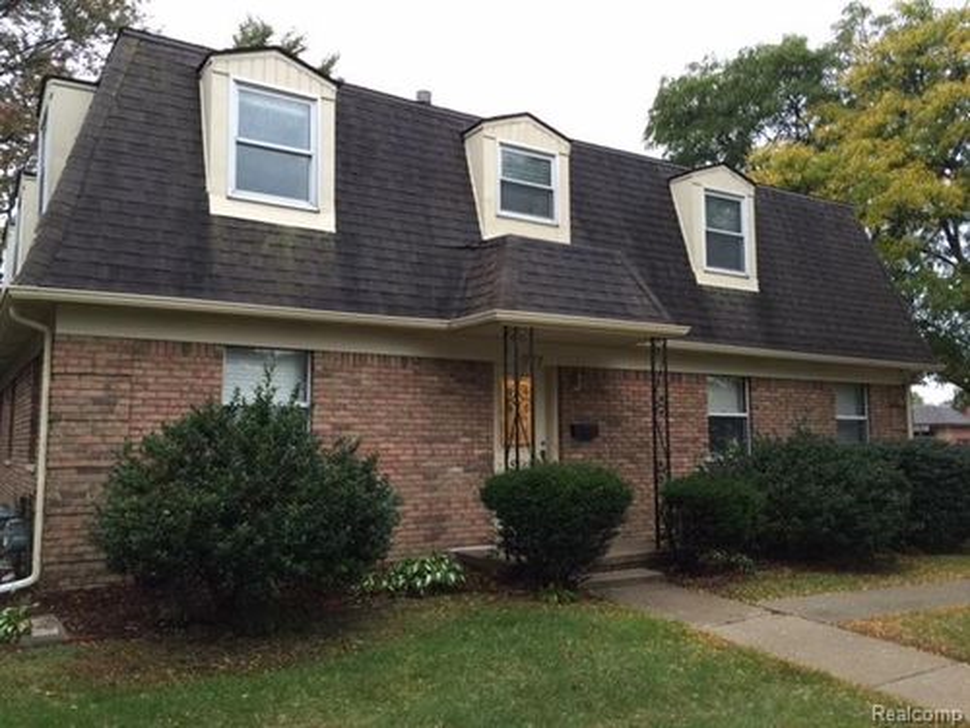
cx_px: 485
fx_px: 813
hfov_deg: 61.7
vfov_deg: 48.2
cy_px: 364
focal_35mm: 29
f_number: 2.2
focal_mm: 4.15
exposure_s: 1/15
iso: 64
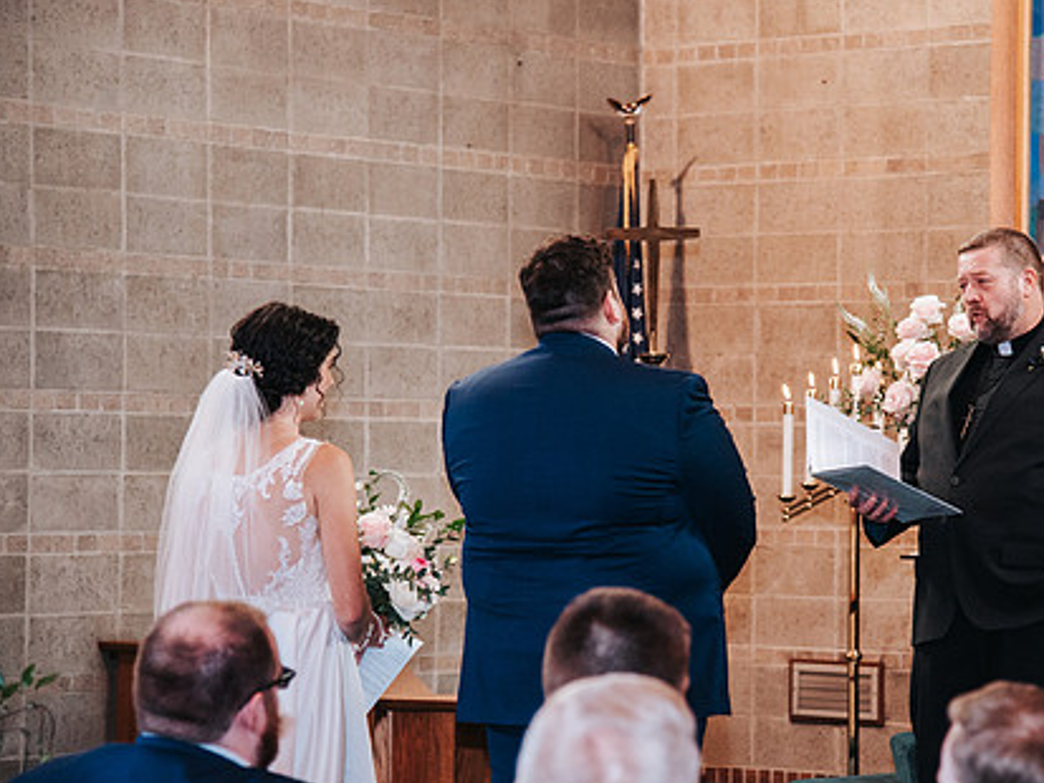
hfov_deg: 14.2
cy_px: 408
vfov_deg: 10.7
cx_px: 729
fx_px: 4193
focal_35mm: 139
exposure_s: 1/200
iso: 1000
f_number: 4
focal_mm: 92
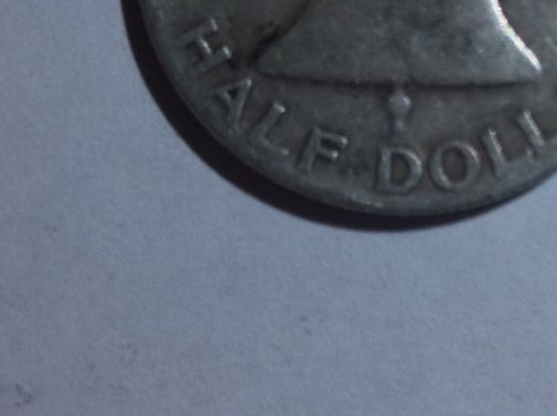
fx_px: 1028
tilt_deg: -81.9
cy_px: 1
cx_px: 421
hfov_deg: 29.8
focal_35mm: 64
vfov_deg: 22.0
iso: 64
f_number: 2.4
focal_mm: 3.3
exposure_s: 1/24
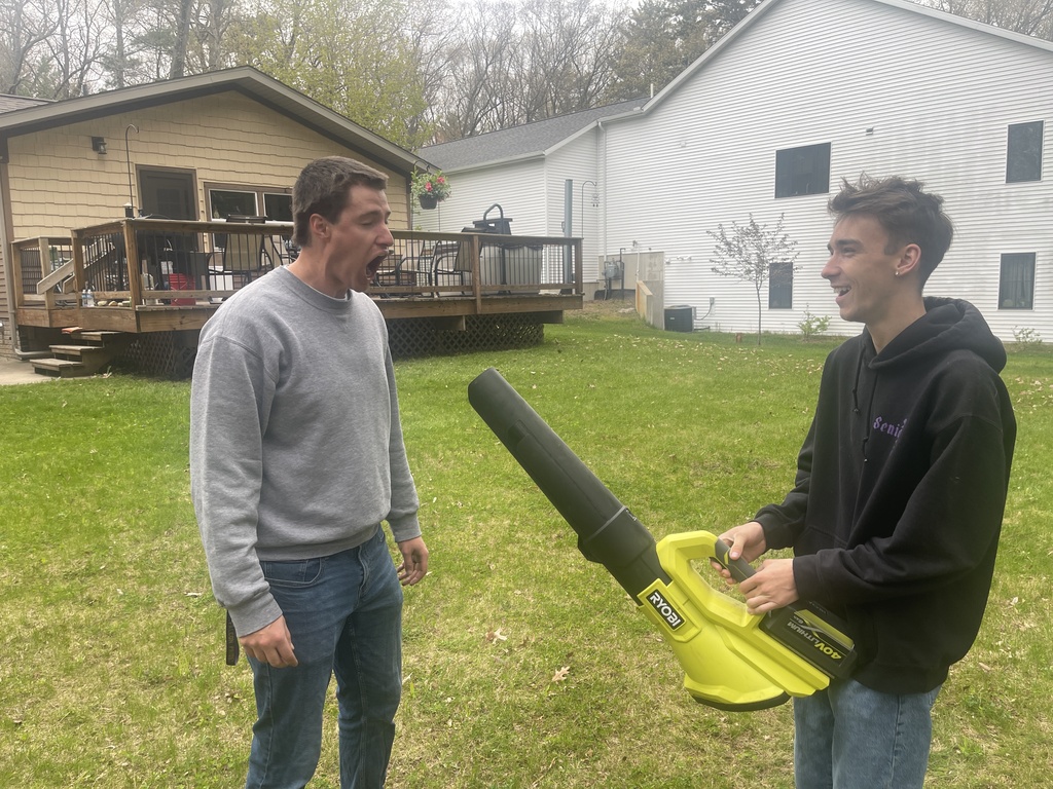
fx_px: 760
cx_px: 526
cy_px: 394
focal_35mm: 25
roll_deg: +2.2
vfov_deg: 54.9
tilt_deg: -8.4
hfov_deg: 69.4
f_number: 1.6
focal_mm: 5.1
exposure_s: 1/216
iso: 32
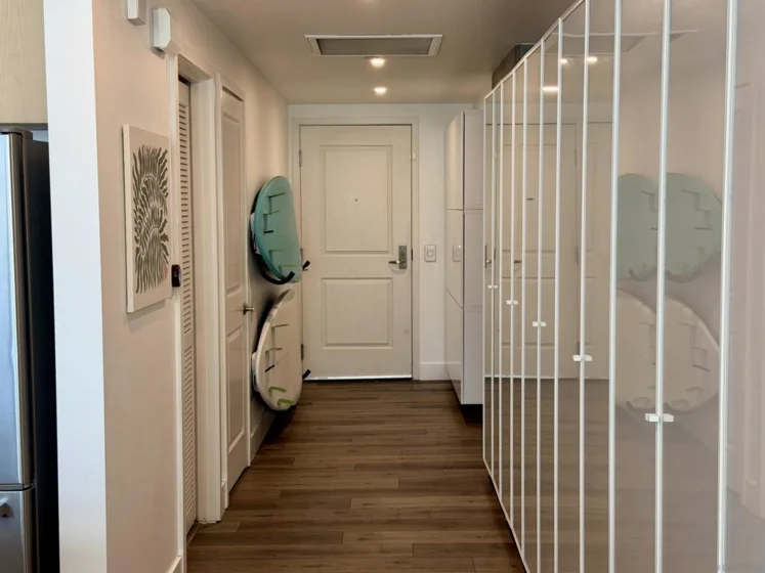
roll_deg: -0.1
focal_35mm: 48
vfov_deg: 30.3
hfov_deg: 39.7
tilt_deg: -3.9
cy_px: 286
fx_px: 1061
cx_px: 382
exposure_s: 1/60
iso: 64
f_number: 1.78
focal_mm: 6.76
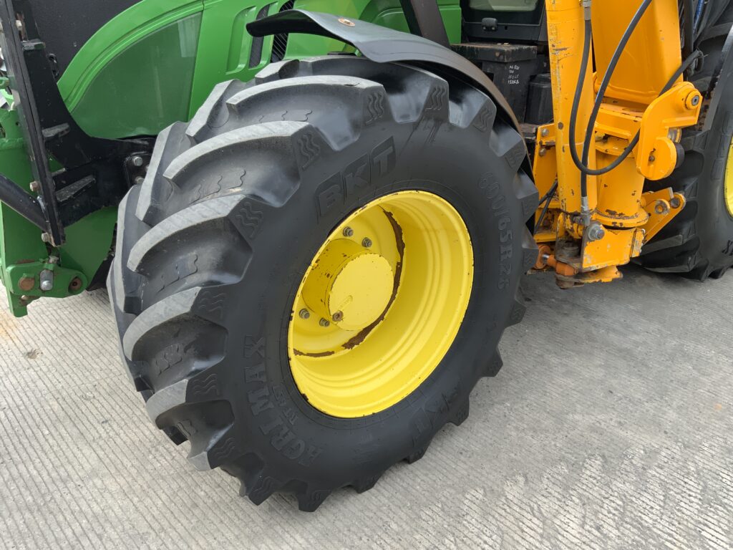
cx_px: 366
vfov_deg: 48.2
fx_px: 614
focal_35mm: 29
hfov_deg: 61.7
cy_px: 275
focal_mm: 3
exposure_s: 1/331
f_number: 1.8
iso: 16
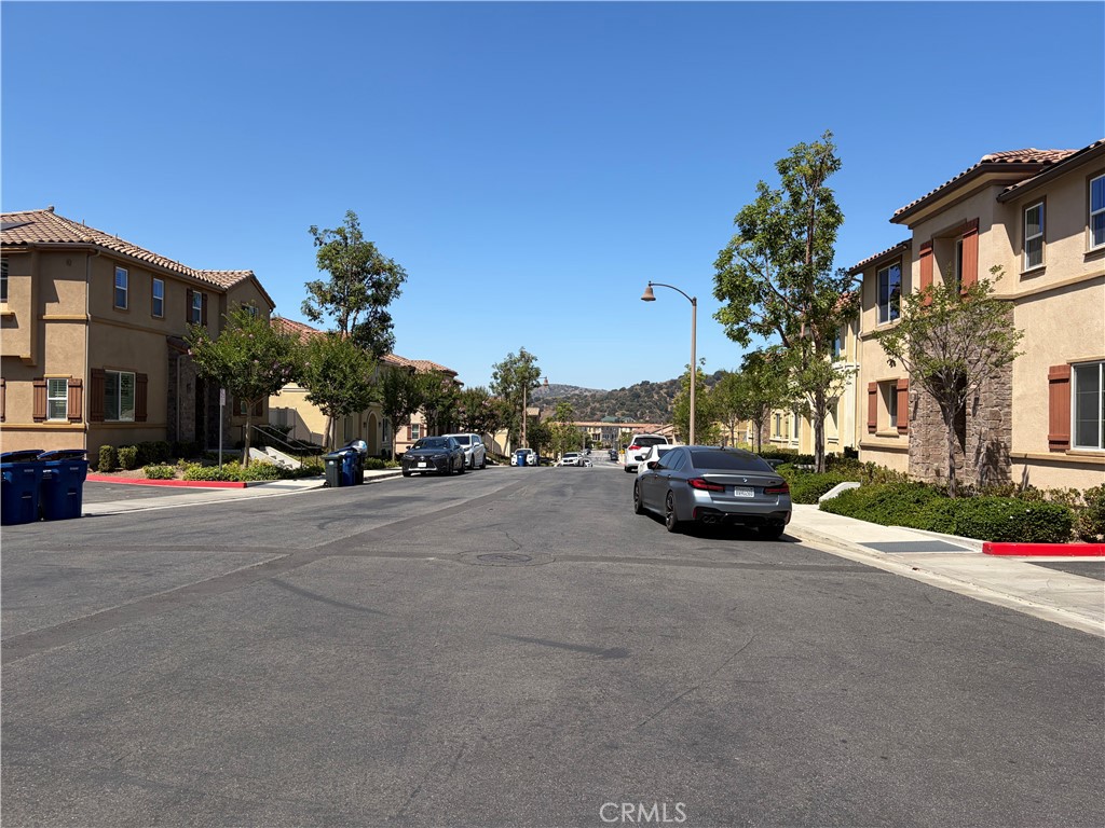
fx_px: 830
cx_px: 552
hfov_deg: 67.3
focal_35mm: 26
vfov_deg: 53.1
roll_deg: +0.4
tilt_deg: +0.6
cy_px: 414
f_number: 1.6
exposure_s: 1/3279
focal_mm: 5.96
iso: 50
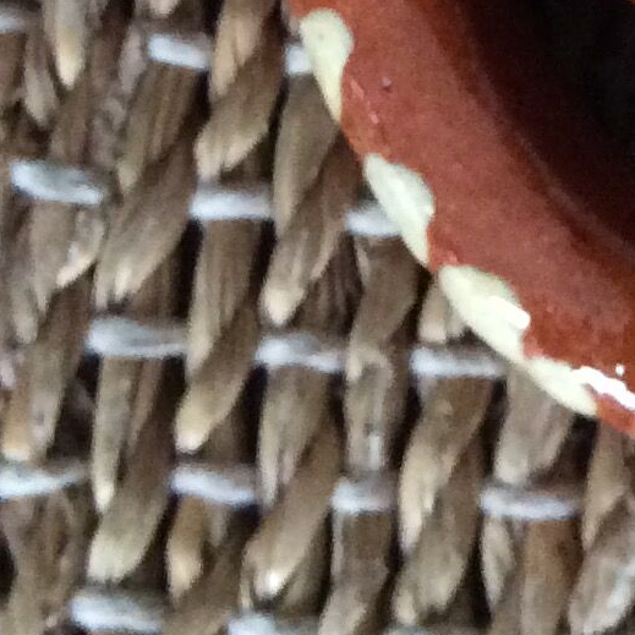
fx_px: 2926
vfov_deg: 11.8
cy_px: -335
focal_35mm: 141
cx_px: 750
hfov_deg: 12.1
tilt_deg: -81.1
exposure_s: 1/20
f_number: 2.4
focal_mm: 3.3
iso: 320
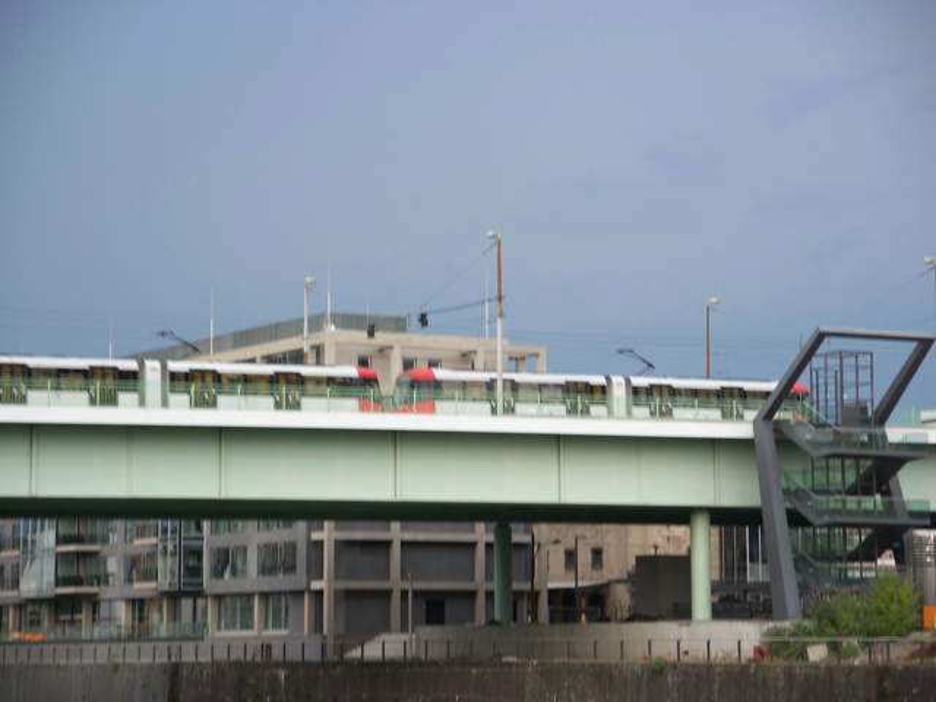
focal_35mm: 113
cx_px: 468
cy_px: 351
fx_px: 3055
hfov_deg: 17.4
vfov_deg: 13.1
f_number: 3.6
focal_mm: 23.9
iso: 200
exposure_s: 1/50
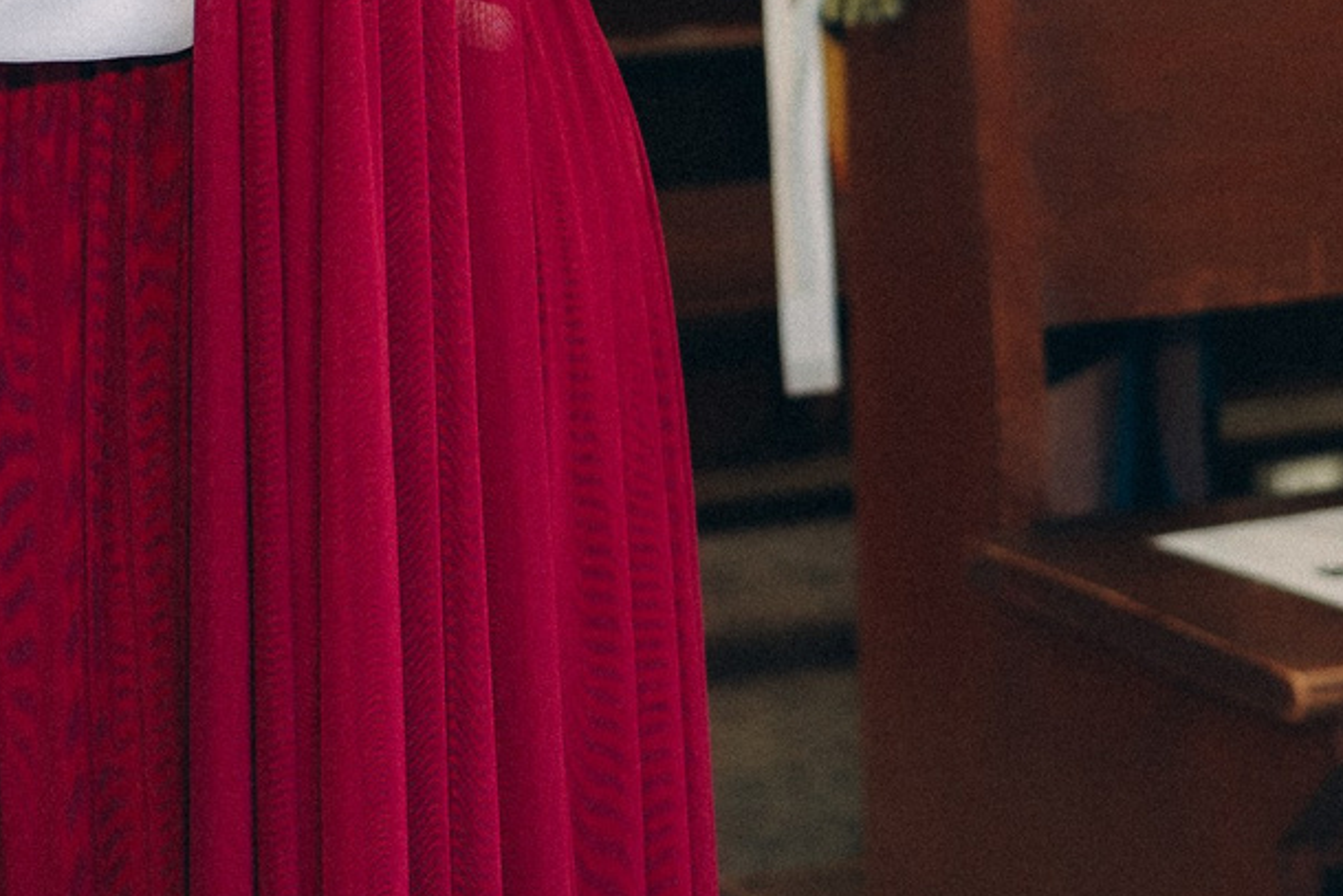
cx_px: -139
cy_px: -775
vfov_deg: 7.3
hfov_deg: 11.1
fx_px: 6791
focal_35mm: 182
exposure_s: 1/200
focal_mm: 43
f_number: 2.8
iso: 160
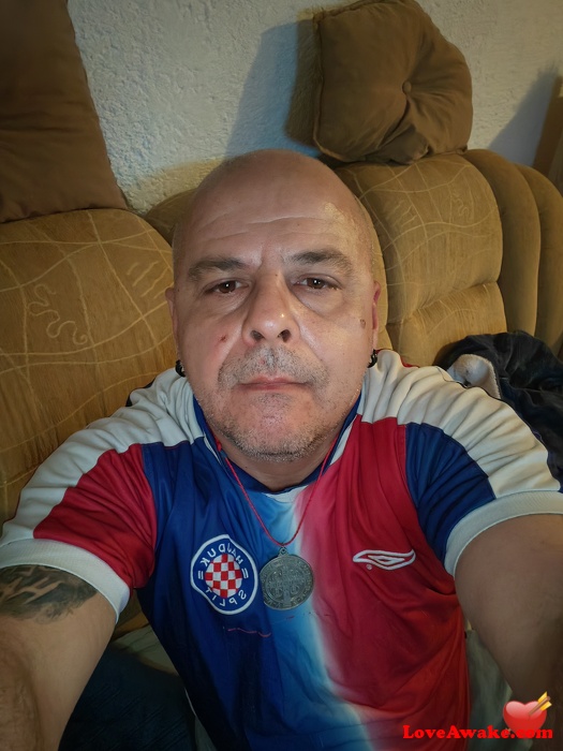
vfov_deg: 69.4
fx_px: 542
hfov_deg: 54.9
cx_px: 282
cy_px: 376
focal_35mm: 25
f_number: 2
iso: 3200
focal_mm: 3.09
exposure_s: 1/14
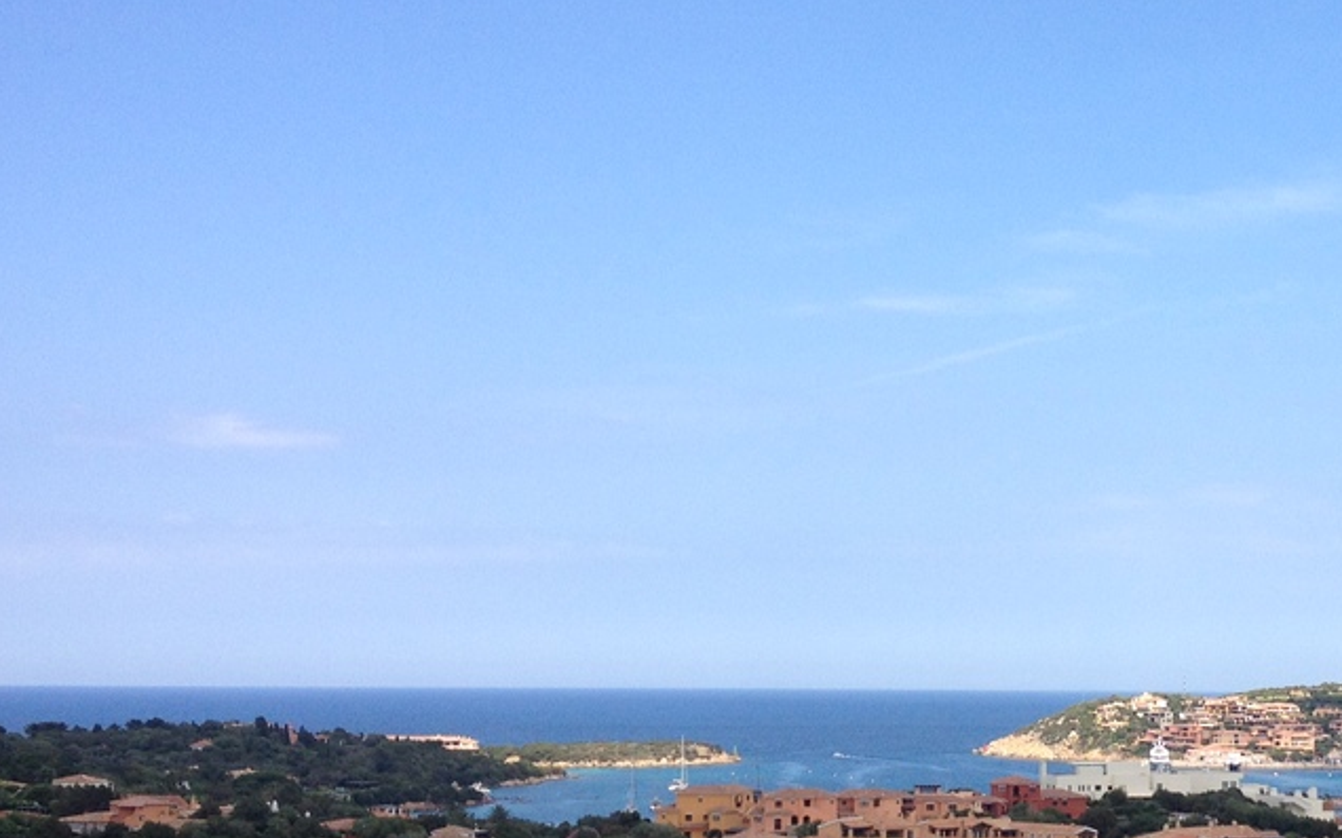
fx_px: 2559
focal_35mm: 70
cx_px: 1114
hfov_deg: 28.6
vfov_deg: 18.6
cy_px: 528
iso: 50
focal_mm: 4.28
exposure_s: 1/1227
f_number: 2.4
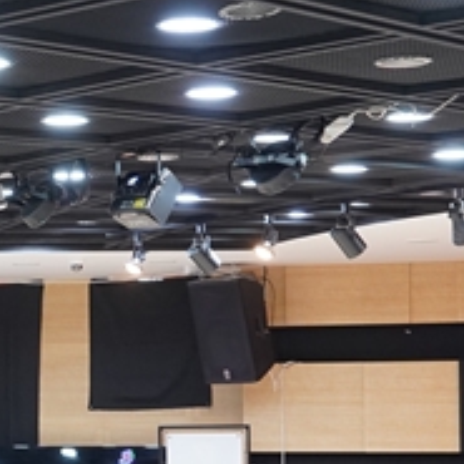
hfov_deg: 12.5
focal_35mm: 132
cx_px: -251
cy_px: 380
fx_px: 2002
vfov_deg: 13.2
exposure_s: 1/160
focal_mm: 36
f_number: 4
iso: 3200
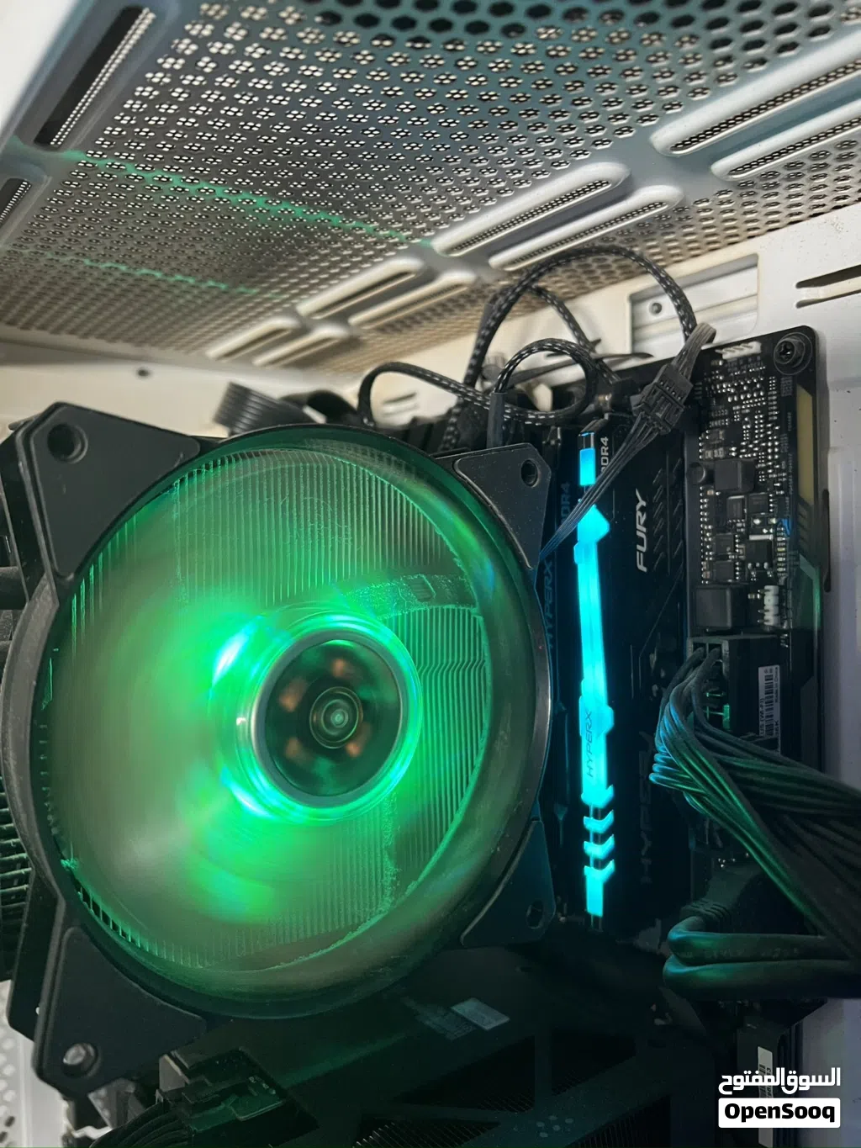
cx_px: 430
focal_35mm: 26
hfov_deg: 53.1
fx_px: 862
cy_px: 574
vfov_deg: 67.3
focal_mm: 5.7
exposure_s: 1/45
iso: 400
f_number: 1.5
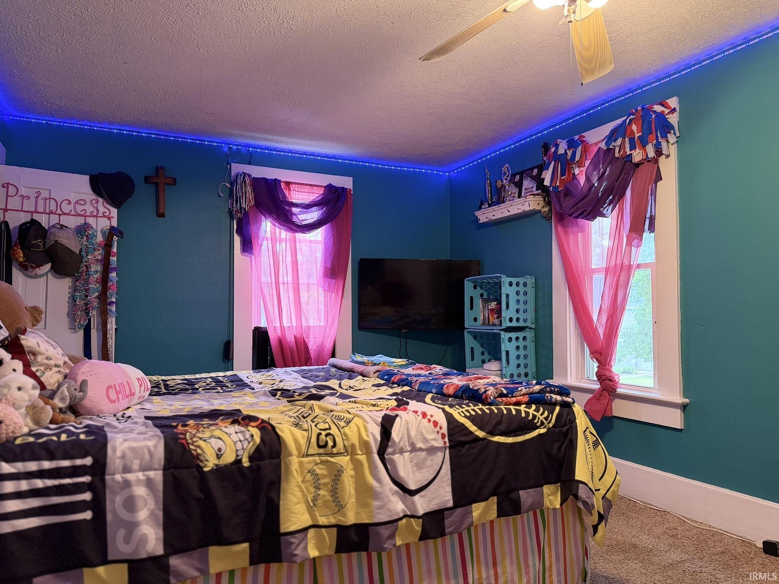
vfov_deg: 56.8
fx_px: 540
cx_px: 390
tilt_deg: +1.4
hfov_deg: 71.6
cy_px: 292
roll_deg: +0.5
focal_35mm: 24
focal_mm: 6.76
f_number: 1.78
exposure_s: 1/60
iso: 320
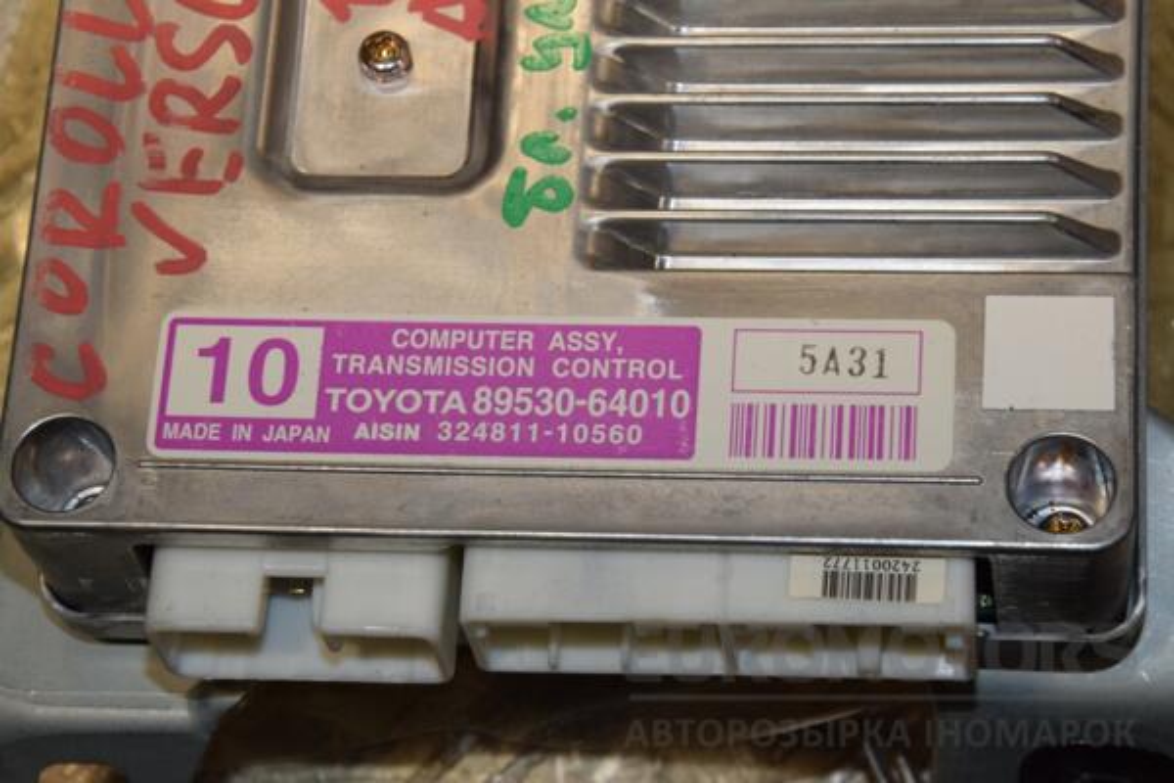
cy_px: 392
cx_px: 587
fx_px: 4158
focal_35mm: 128
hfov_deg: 16.1
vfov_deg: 10.8
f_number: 10
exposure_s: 1/200
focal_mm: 85
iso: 800
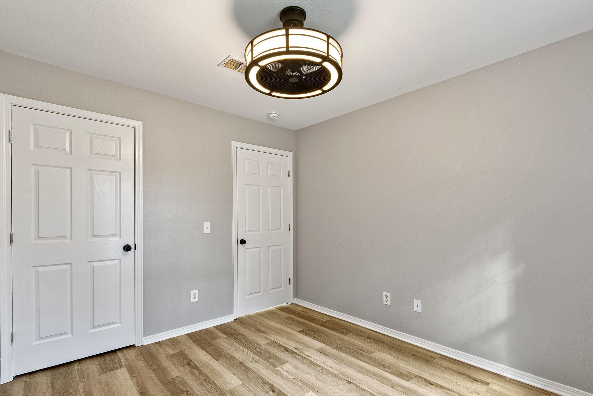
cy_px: 226
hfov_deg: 96.7
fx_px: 264
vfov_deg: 73.4
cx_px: 296
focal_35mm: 16
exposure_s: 1.3
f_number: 6.3
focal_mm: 14
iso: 320
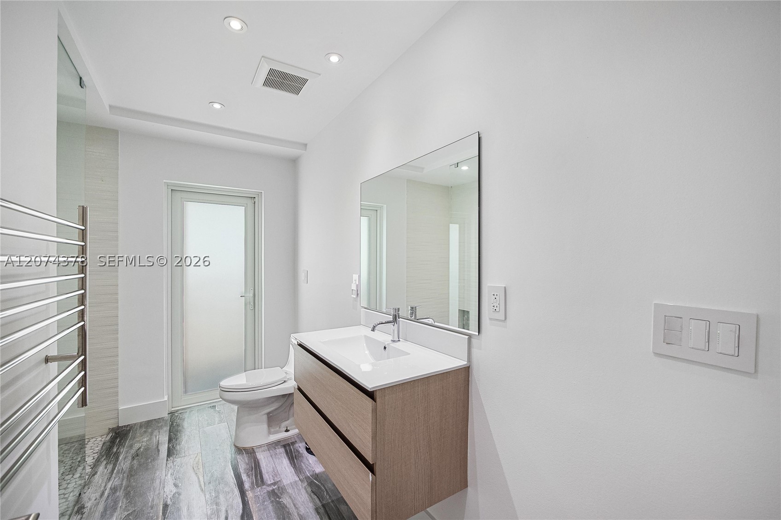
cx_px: 390
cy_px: 260
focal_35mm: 14
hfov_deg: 104.3
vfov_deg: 81.2
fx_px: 304
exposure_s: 1/200
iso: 800
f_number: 4
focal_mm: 7
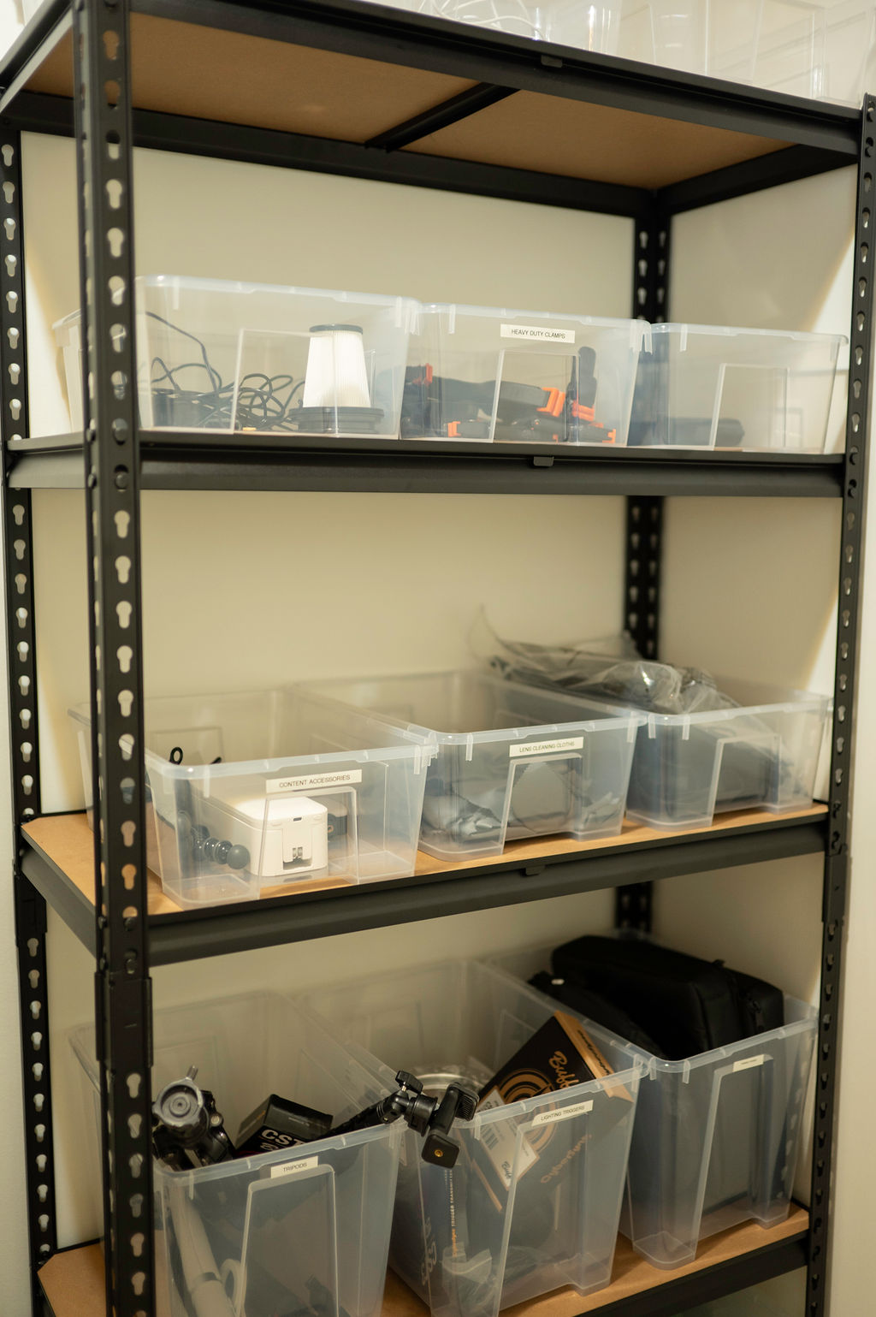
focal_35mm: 35
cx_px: 438
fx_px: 1279
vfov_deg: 54.5
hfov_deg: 37.8
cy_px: 658
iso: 800
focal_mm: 35
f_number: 1.6
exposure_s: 1/50
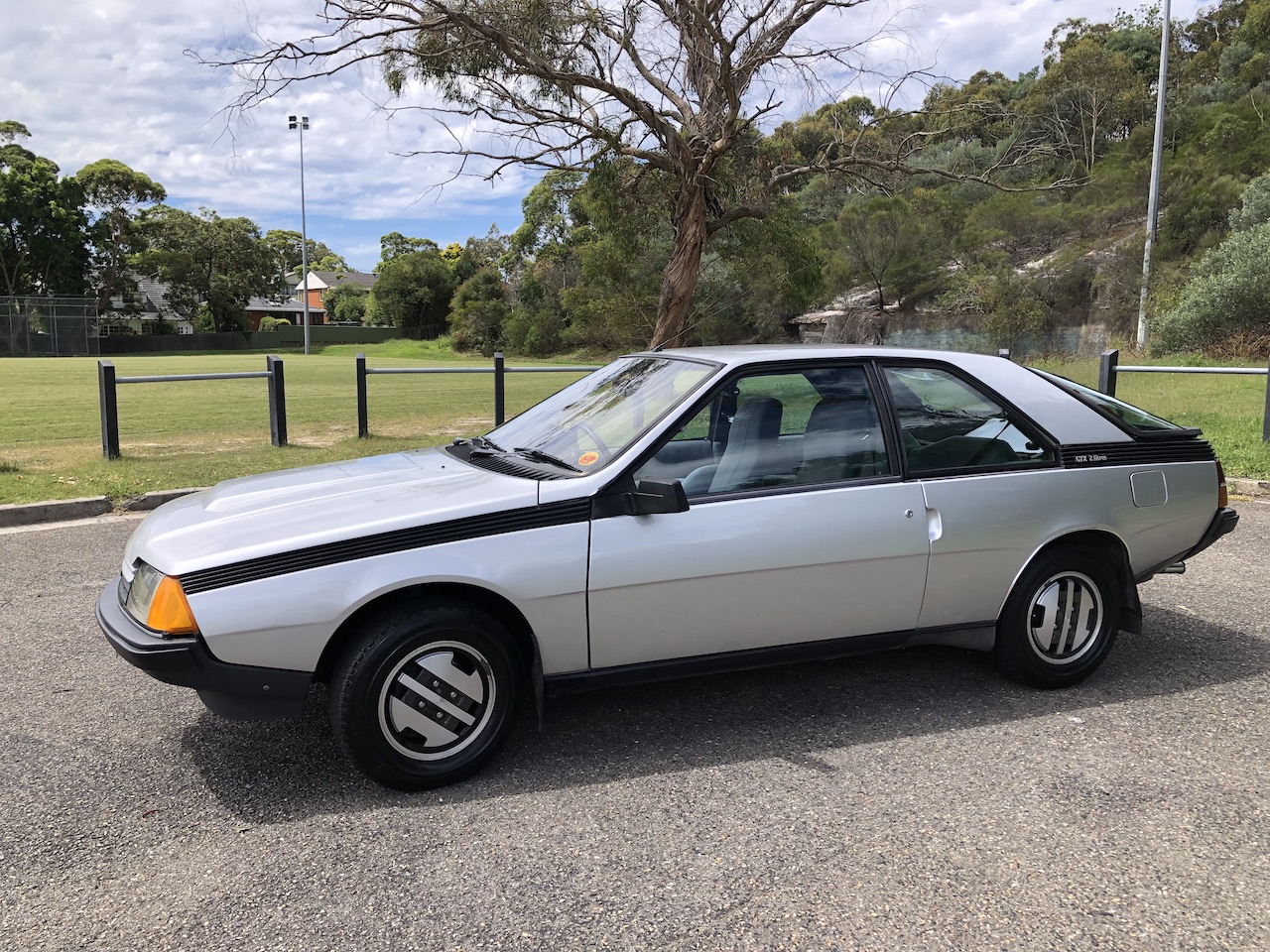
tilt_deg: -8.1
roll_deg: -1.5
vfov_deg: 49.7
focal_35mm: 28
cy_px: 476
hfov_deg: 63.4
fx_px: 1027
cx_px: 635
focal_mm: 3.99
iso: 20
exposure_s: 1/1412
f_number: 1.8
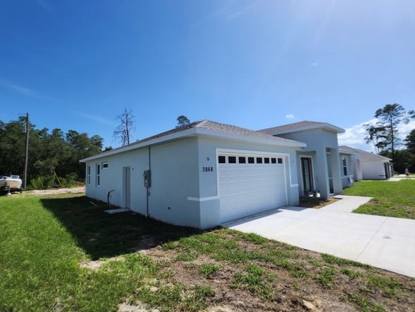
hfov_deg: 102.0
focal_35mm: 14
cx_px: 215
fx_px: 168
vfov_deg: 85.7
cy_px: 151
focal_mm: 1.7
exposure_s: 1/2038
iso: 32
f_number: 2.2
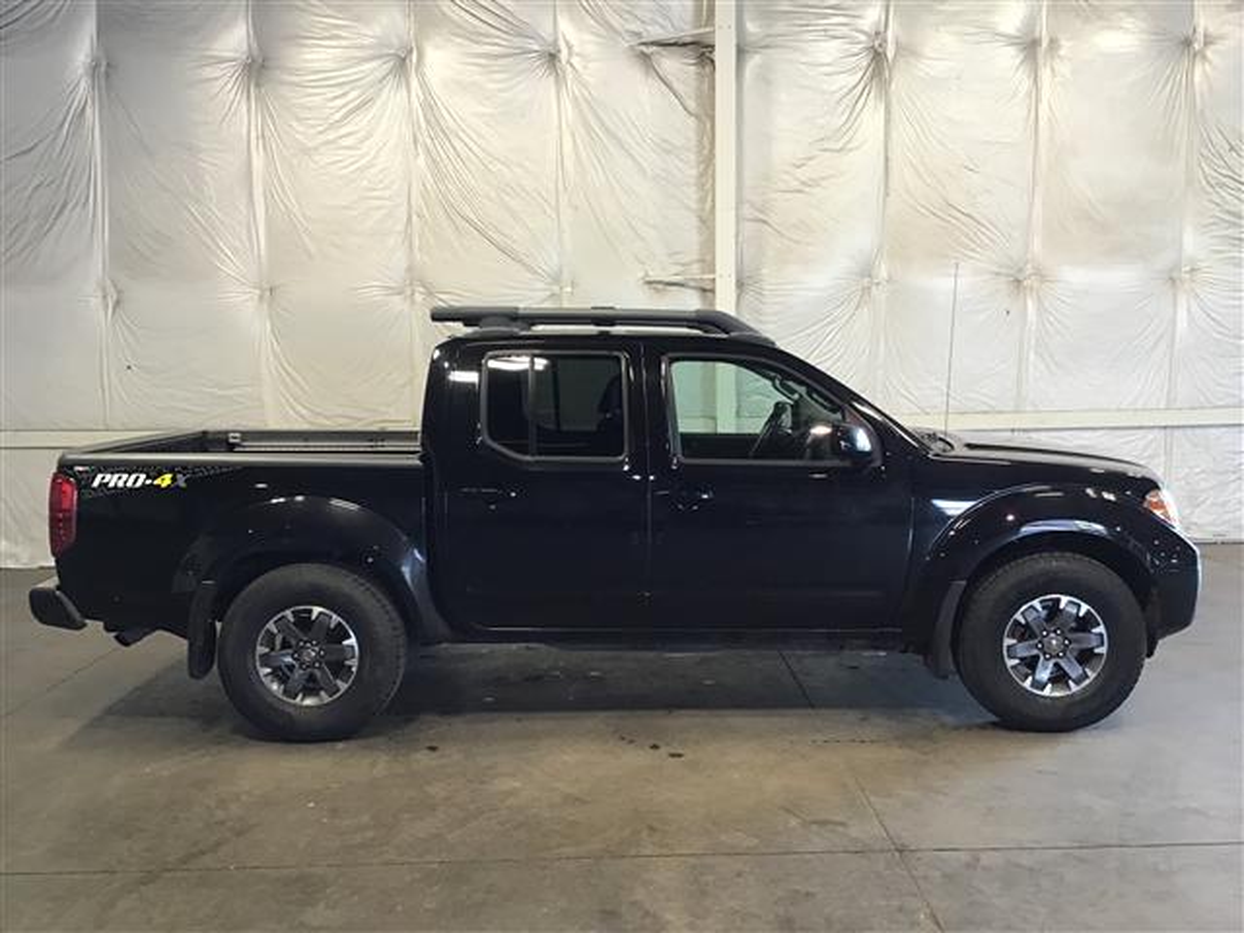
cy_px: 466
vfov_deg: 45.4
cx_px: 622
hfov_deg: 58.4
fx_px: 1114
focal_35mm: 31
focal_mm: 3.3
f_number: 2.4
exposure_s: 1/30
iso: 50
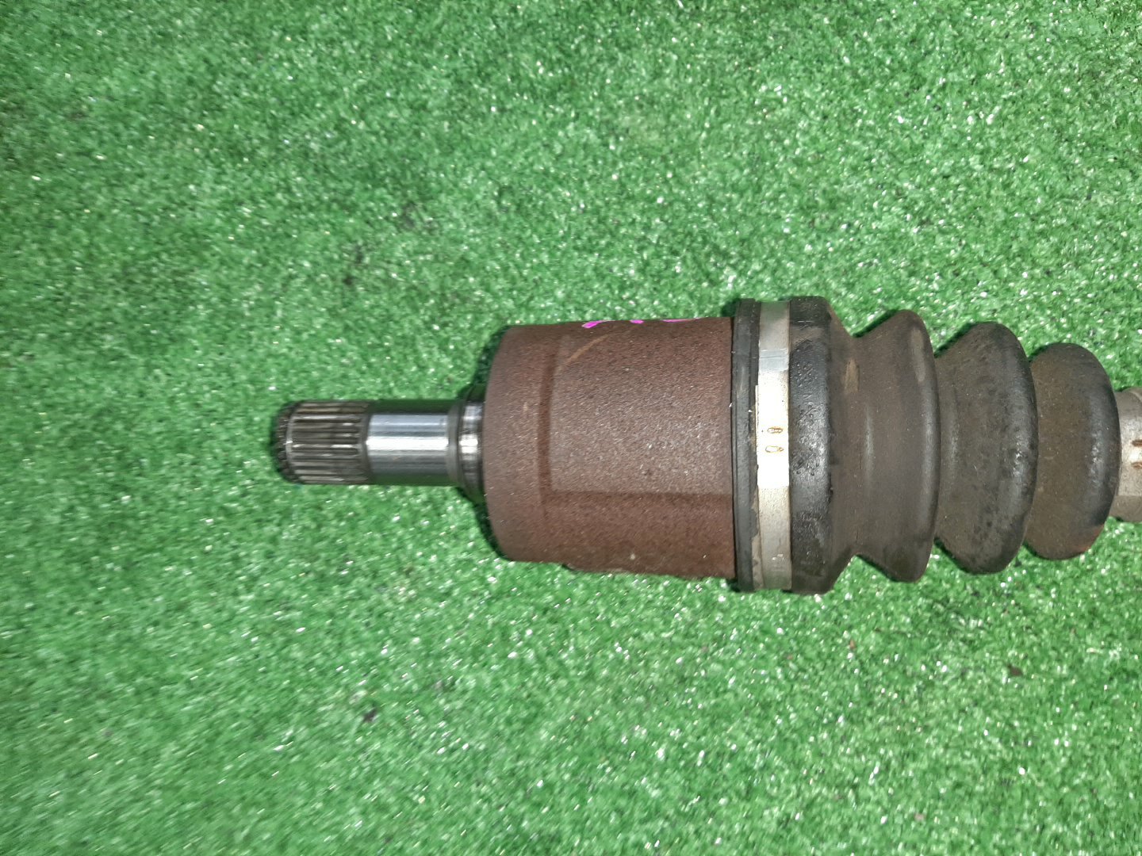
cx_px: 571
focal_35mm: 26
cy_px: 428
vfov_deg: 53.1
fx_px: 858
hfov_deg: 67.3
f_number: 1.7
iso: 167
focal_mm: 3.93
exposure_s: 1/33
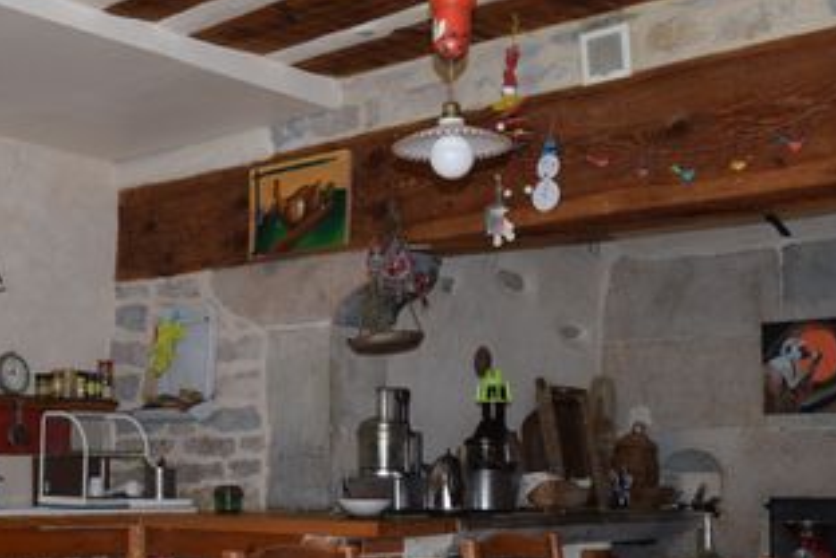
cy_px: 381
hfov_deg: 38.1
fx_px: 1207
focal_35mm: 52
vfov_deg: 25.8
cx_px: 362
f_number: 4.5
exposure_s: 1/80
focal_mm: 18
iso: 800
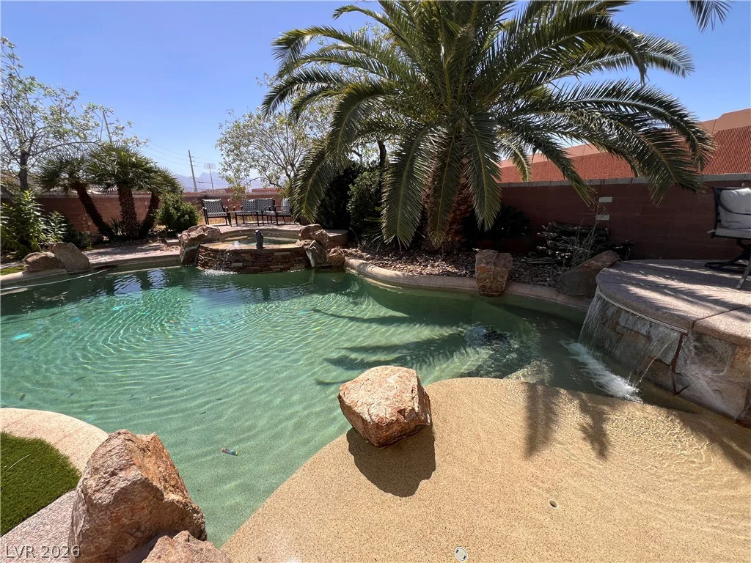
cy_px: 282
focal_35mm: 13
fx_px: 282
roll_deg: +0.8
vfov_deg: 89.9
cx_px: 376
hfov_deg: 106.2
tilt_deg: -16.1
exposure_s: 1/1130
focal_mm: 1.57
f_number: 1.8
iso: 32
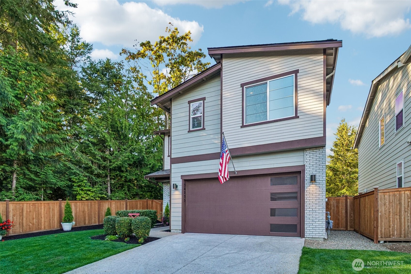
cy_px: 137
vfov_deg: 73.7
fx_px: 183
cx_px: 206
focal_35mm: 16
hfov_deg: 96.7
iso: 1600
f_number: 8
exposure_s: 1/160
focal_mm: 16
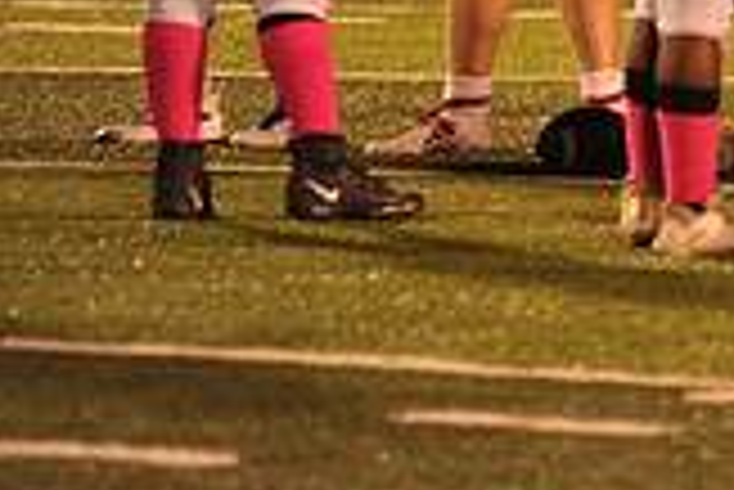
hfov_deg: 2.9
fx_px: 14489
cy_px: -297
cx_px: 1292
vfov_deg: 1.9
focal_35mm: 710
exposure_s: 1/200
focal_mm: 200
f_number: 2.8
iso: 2000
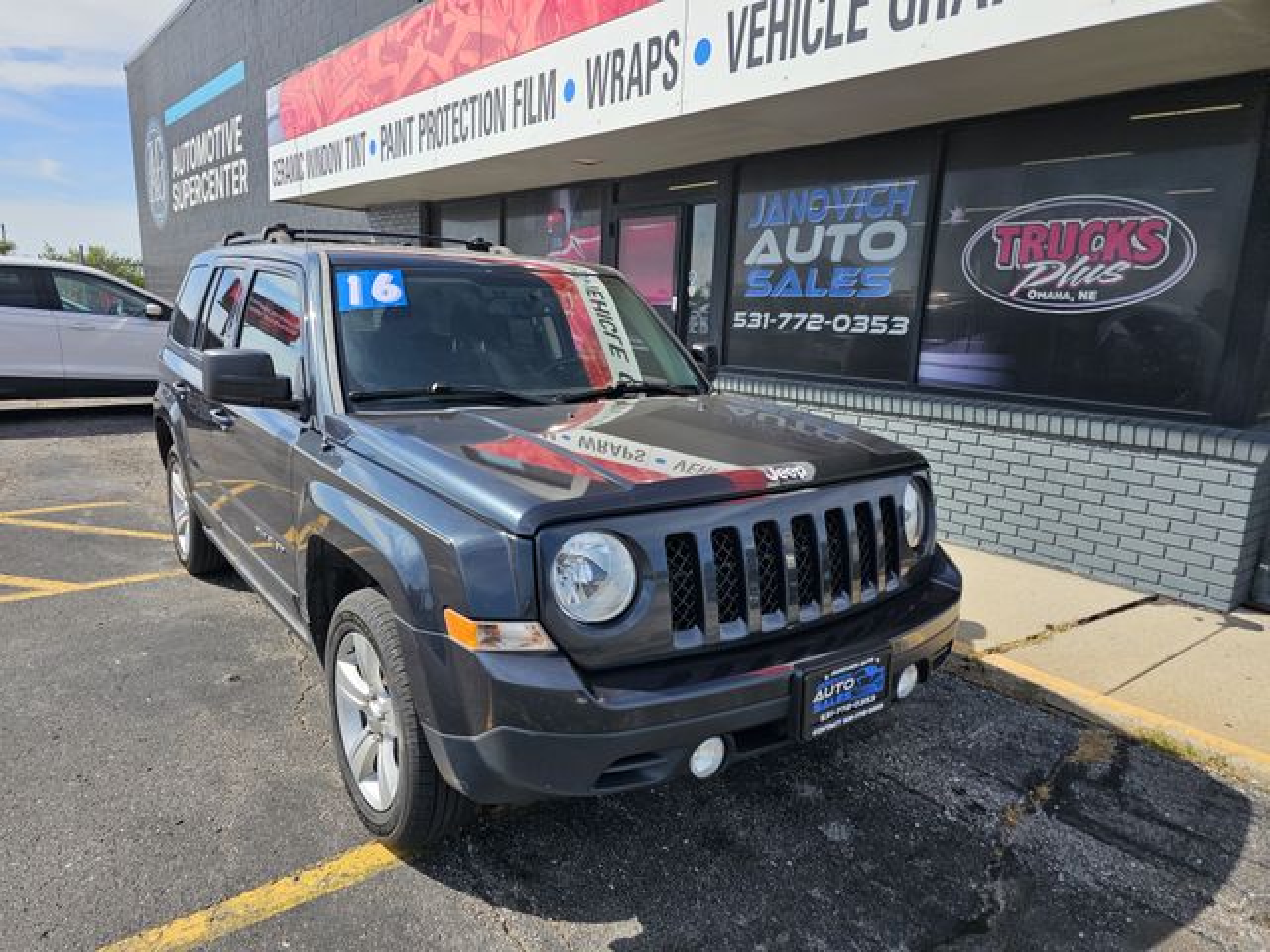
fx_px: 844
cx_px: 635
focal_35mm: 23
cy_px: 476
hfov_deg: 73.9
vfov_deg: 58.9
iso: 10
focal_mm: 6.3
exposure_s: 1/681
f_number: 1.7
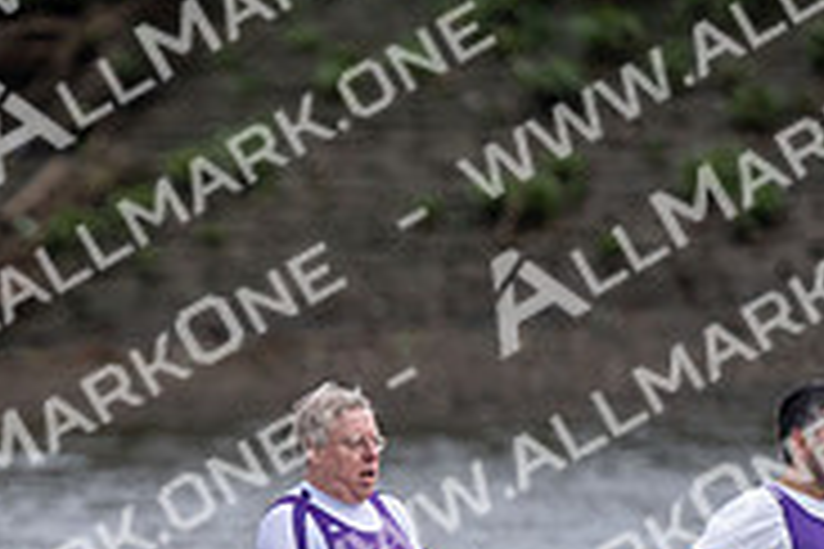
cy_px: 695
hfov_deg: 1.1
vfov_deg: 0.7
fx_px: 43554
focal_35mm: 1903
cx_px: -302
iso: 320
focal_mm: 600
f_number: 4
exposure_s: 1/1250
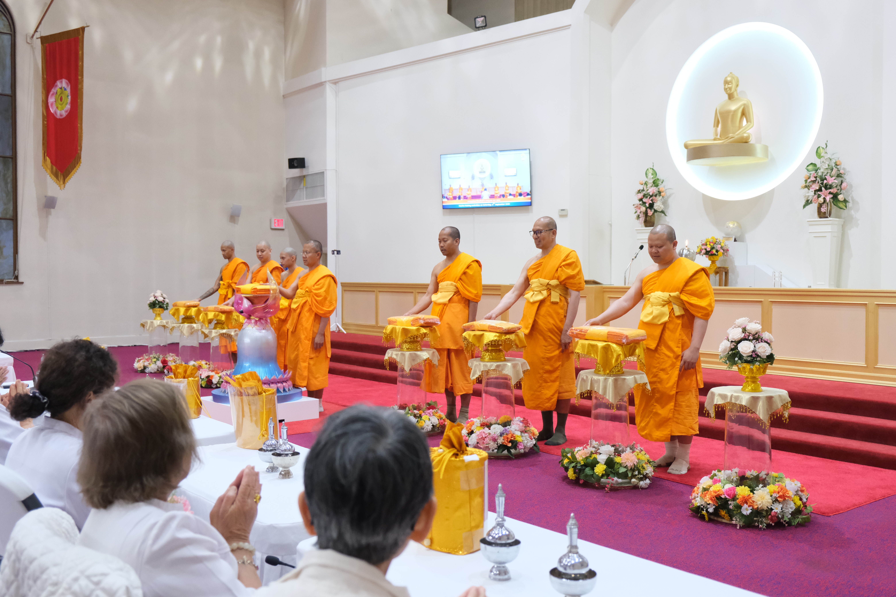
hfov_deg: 57.2
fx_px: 821
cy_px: 298
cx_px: 448
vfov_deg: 40.0
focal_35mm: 33
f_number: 3.2
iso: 3200
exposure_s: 1/58
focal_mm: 22.3
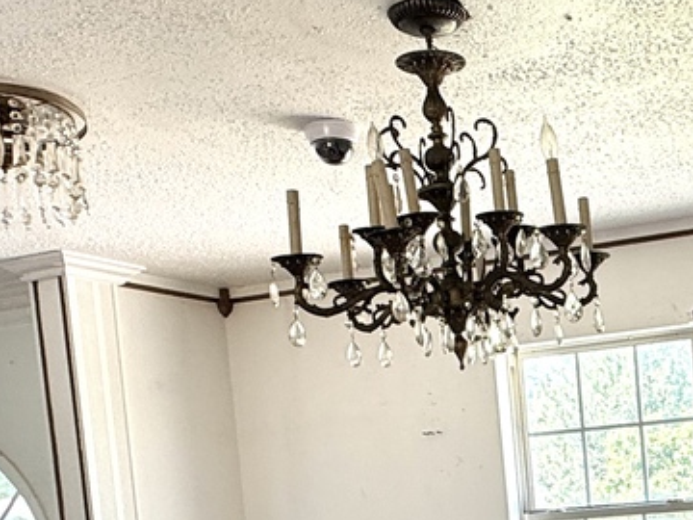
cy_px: 555
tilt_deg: -6.0
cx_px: 668
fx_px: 1121
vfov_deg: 24.5
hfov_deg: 32.1
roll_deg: +6.5
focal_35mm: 56
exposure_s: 1/121
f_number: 2.2
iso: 125
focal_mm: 2.22
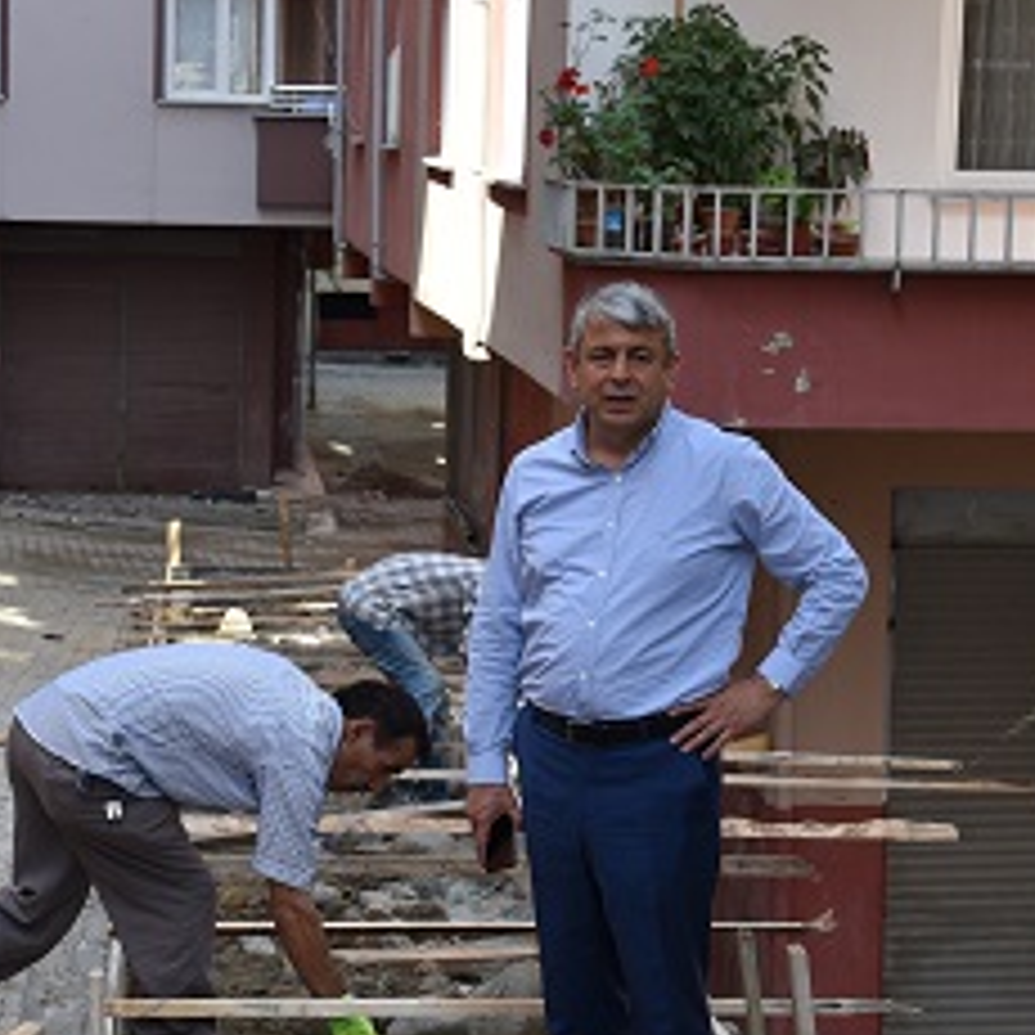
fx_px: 3653
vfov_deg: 16.1
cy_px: 578
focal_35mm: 108
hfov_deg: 16.1
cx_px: 367
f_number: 8
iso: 400
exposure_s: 1/250
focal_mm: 46
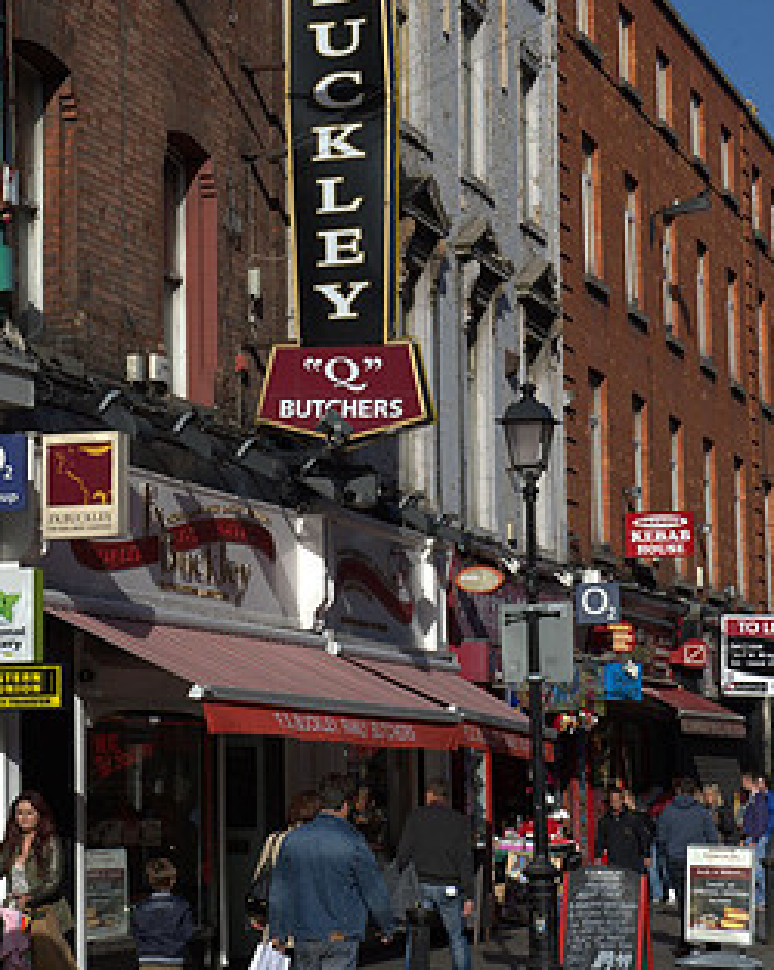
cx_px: 223
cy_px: 404
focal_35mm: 101
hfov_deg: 15.2
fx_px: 2895
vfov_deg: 19.0
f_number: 13
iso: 800
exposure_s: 1/640
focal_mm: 58
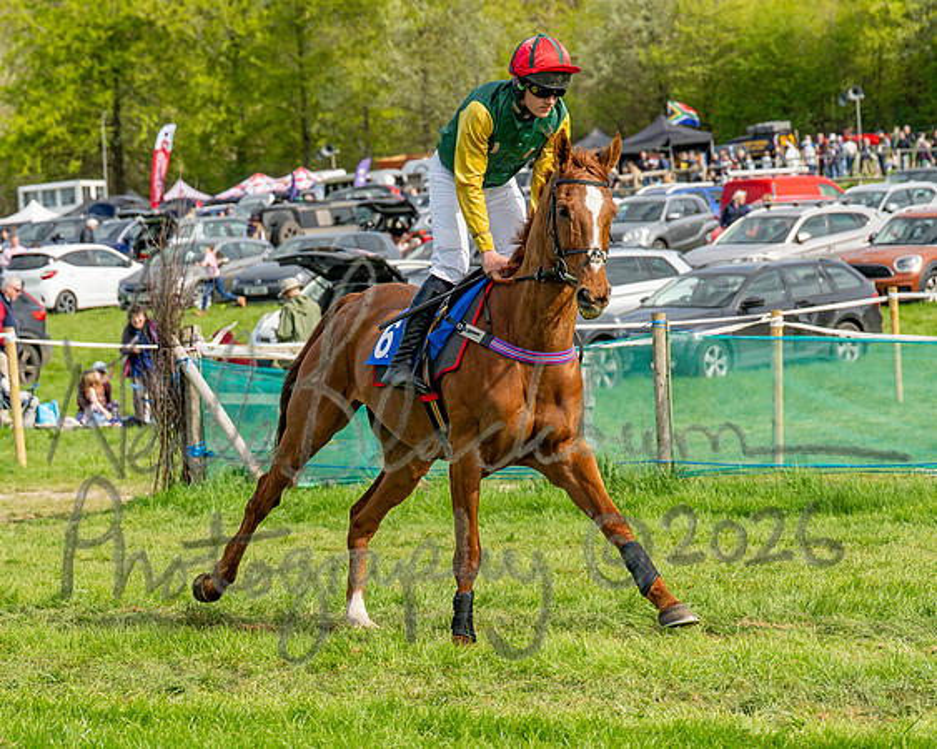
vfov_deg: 10.1
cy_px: 415
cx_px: 457
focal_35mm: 153
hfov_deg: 12.6
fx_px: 4251
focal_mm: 70
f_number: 4
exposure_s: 1/2000
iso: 200
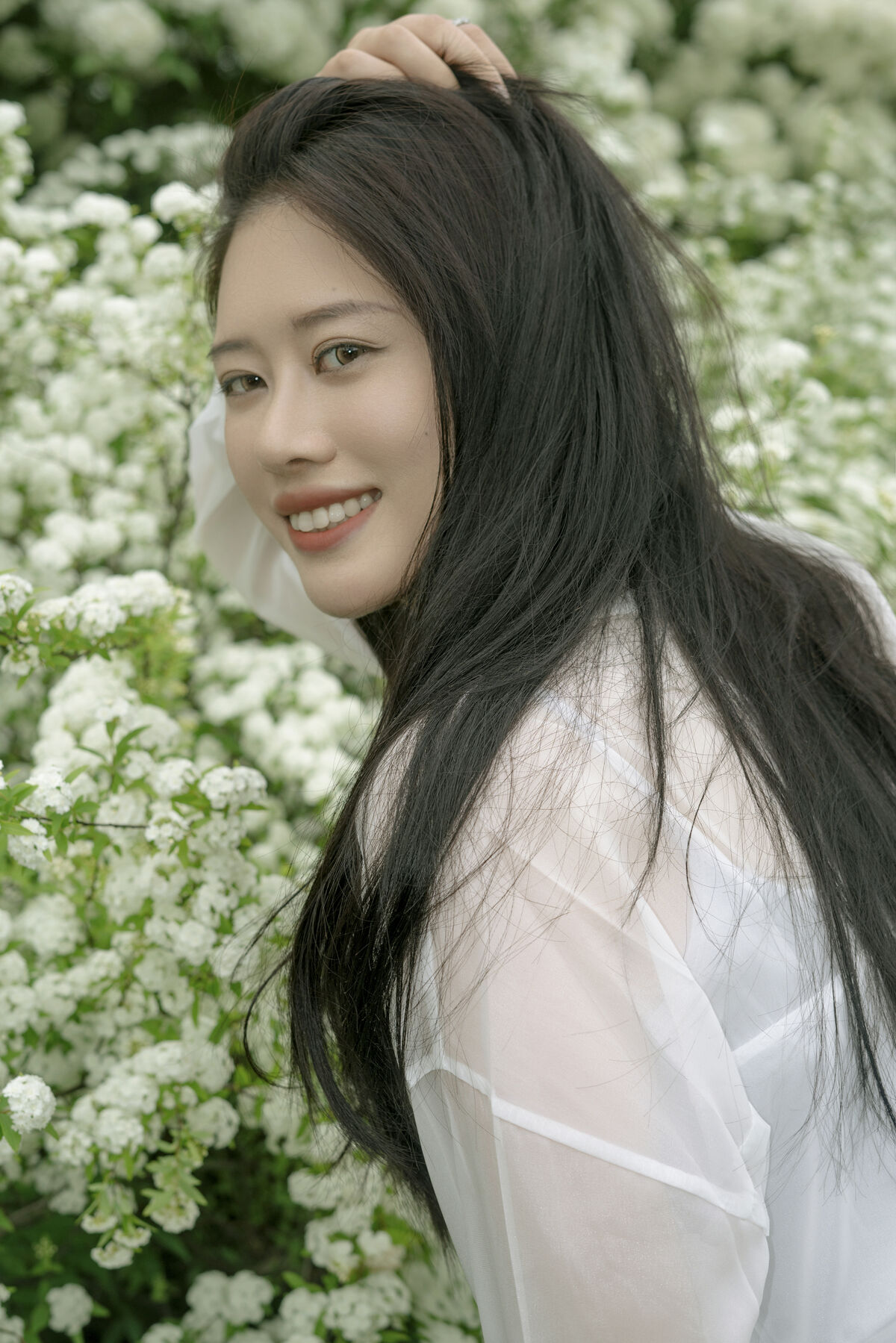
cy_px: 672
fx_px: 1866
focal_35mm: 50
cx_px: 448
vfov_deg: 39.6
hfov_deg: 27.0
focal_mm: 50
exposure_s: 1/160
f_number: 5
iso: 160
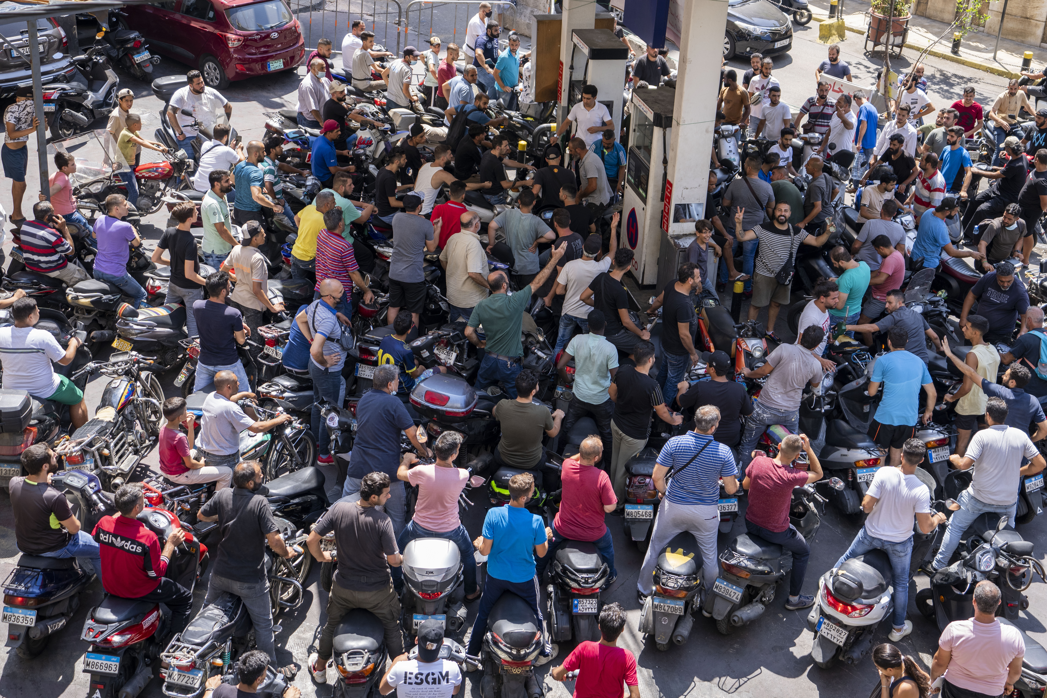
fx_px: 1018
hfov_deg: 54.4
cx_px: 524
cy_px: 349
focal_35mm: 35
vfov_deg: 37.9
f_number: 2.8
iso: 100
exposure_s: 1/400
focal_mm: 35
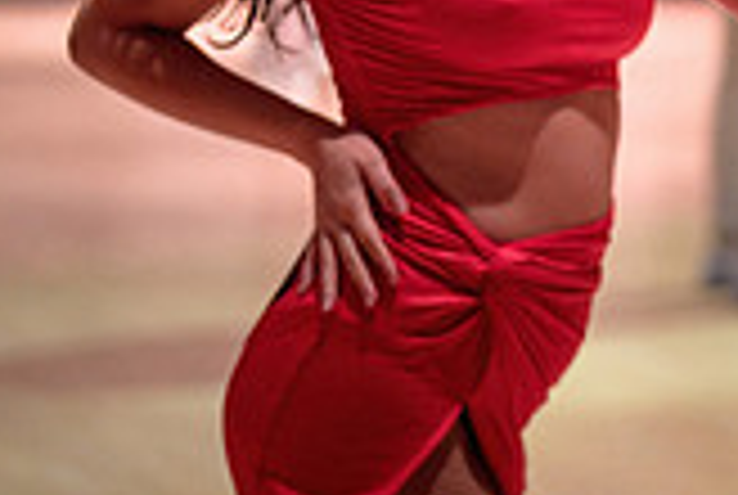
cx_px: 1190
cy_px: 149
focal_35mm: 189
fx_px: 3881
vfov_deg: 7.3
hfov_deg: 10.4
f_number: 1.4
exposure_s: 1/320
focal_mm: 50
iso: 1600
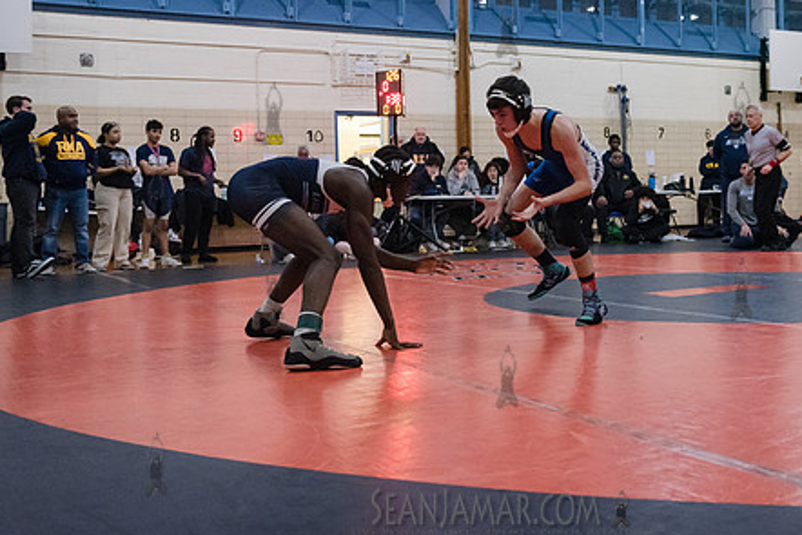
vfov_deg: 31.8
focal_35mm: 42
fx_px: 936
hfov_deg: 45.9
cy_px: 200
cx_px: 506
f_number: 3.2
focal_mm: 32
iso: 8000
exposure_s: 1/400
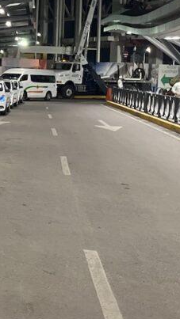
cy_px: 106
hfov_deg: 14.7
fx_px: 610
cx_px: -141
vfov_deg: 29.1
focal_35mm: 72
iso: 400
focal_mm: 5.1
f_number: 1.6
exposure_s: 1/60
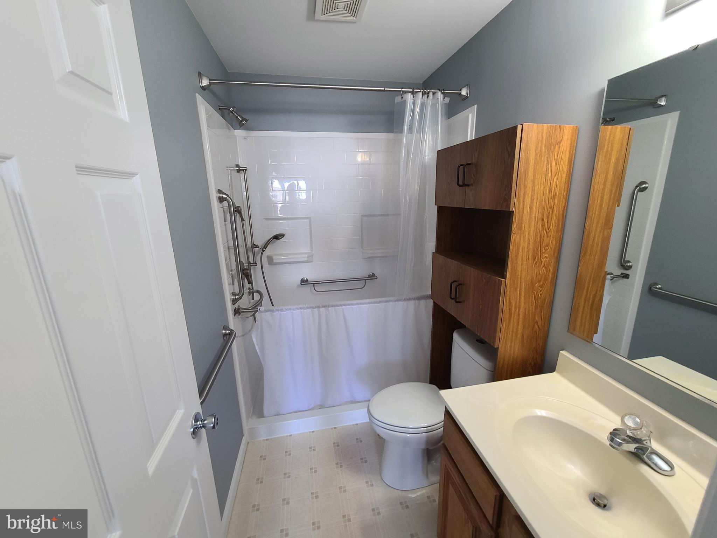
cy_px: 269
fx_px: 269
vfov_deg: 89.9
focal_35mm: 13
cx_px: 358
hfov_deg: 106.2
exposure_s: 1/60
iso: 250
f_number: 2.2
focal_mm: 2.2
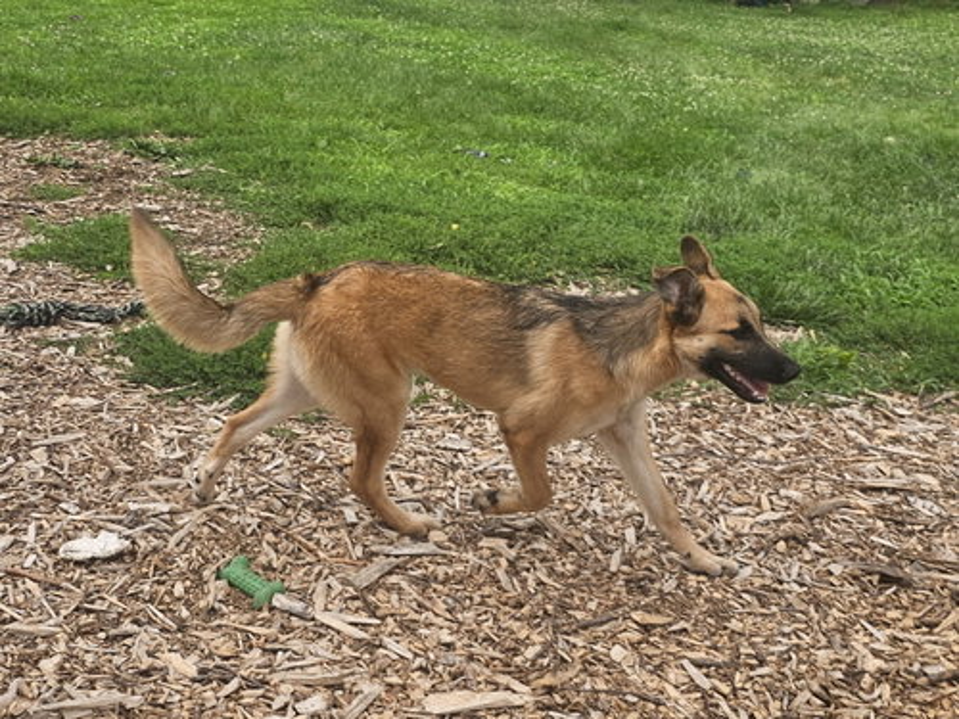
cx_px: 480
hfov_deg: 73.9
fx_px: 637
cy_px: 360
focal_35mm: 23
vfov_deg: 58.9
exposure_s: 1/625
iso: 10
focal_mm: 6.3
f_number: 1.7
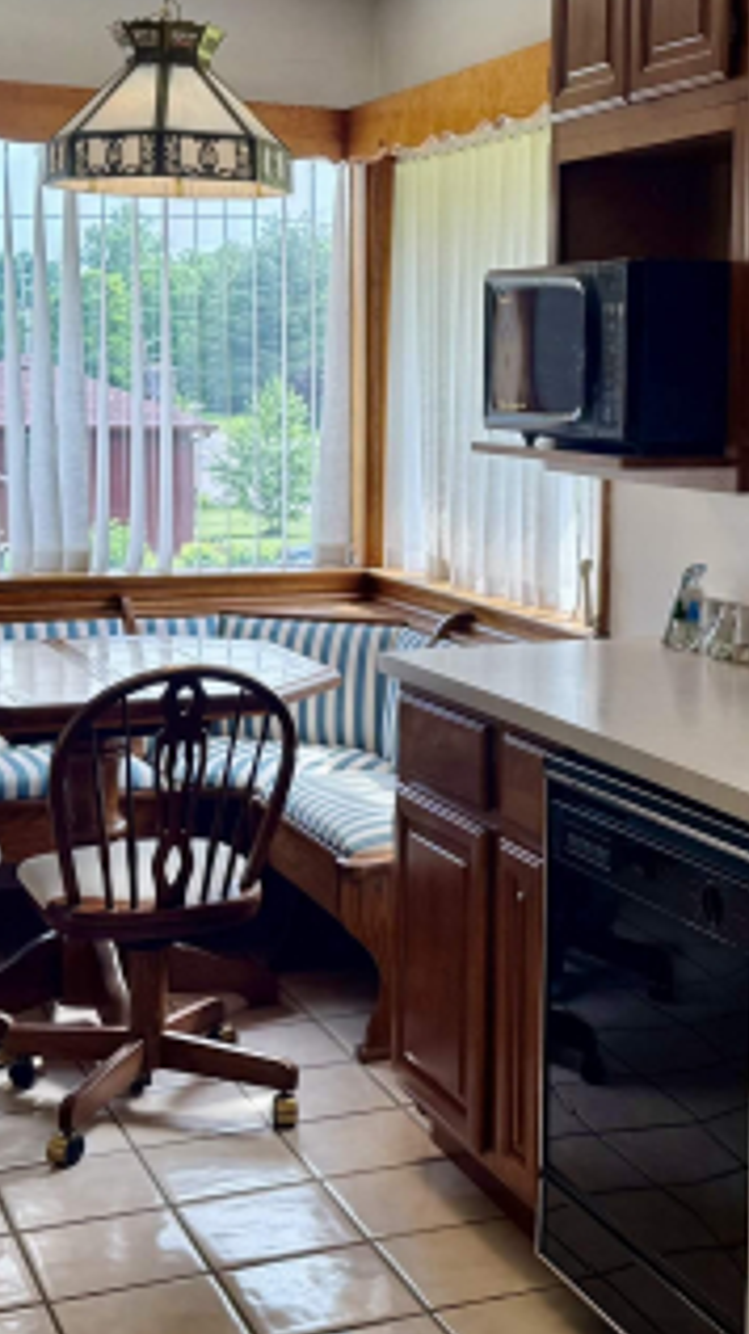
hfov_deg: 21.7
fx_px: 1945
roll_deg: -0.2
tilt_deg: -6.1
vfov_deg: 37.8
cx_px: 532
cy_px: 572
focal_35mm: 55
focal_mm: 6.76
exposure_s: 1/251
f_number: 1.78
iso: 100
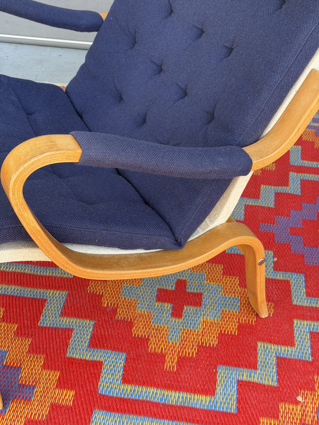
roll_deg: -0.1
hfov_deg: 30.3
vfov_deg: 39.7
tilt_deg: -36.4
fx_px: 590
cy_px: 212
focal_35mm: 48
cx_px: 160
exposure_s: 1/121
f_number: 1.78
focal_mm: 6.76
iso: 64
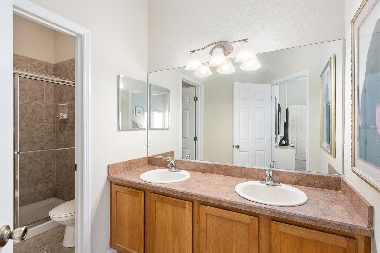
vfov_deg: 67.4
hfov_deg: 90.0
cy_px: 126
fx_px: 190
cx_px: 190
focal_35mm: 18
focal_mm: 18
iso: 160
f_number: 7.1
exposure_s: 1/5
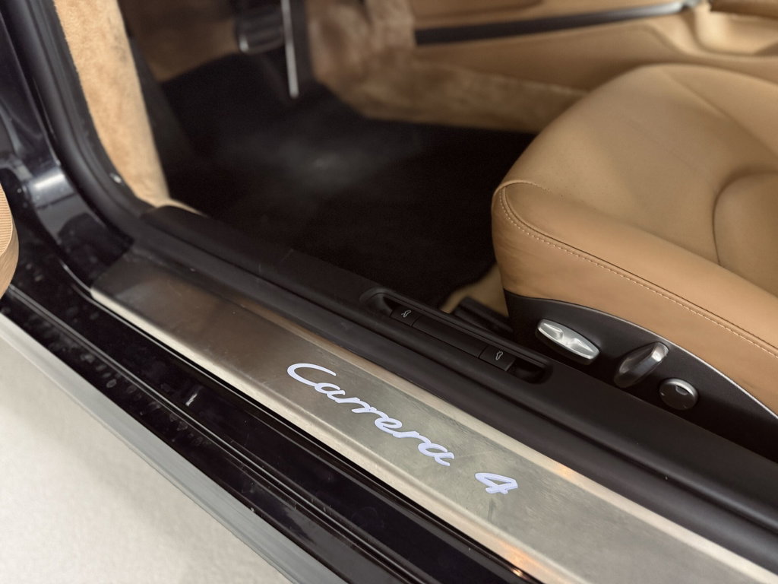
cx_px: 389
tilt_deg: -38.6
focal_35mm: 24
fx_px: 539
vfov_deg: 56.8
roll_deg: +2.1
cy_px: 292
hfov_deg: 71.6
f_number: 1.78
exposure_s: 1/33
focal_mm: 6.76
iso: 1000
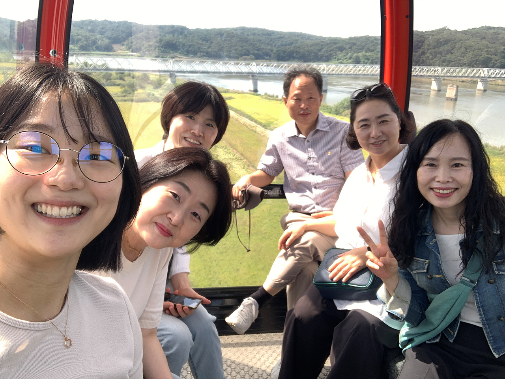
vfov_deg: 44.2
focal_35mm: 32
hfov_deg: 56.8
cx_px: 252
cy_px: 190
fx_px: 467
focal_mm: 2.87
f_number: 2.2
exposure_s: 1/122
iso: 16
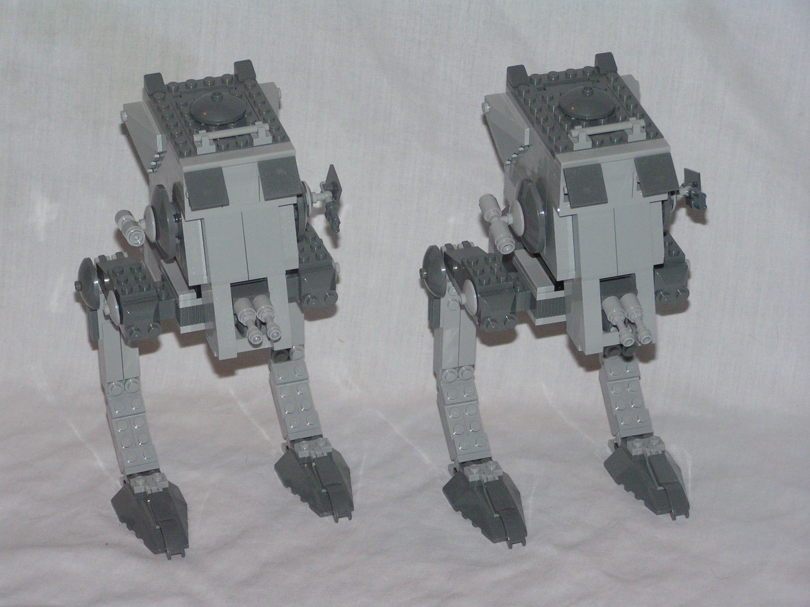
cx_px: 405
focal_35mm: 125
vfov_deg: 11.9
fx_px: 2925
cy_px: 304
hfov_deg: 15.8
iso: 200
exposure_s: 1/125
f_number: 3.2
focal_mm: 20.8
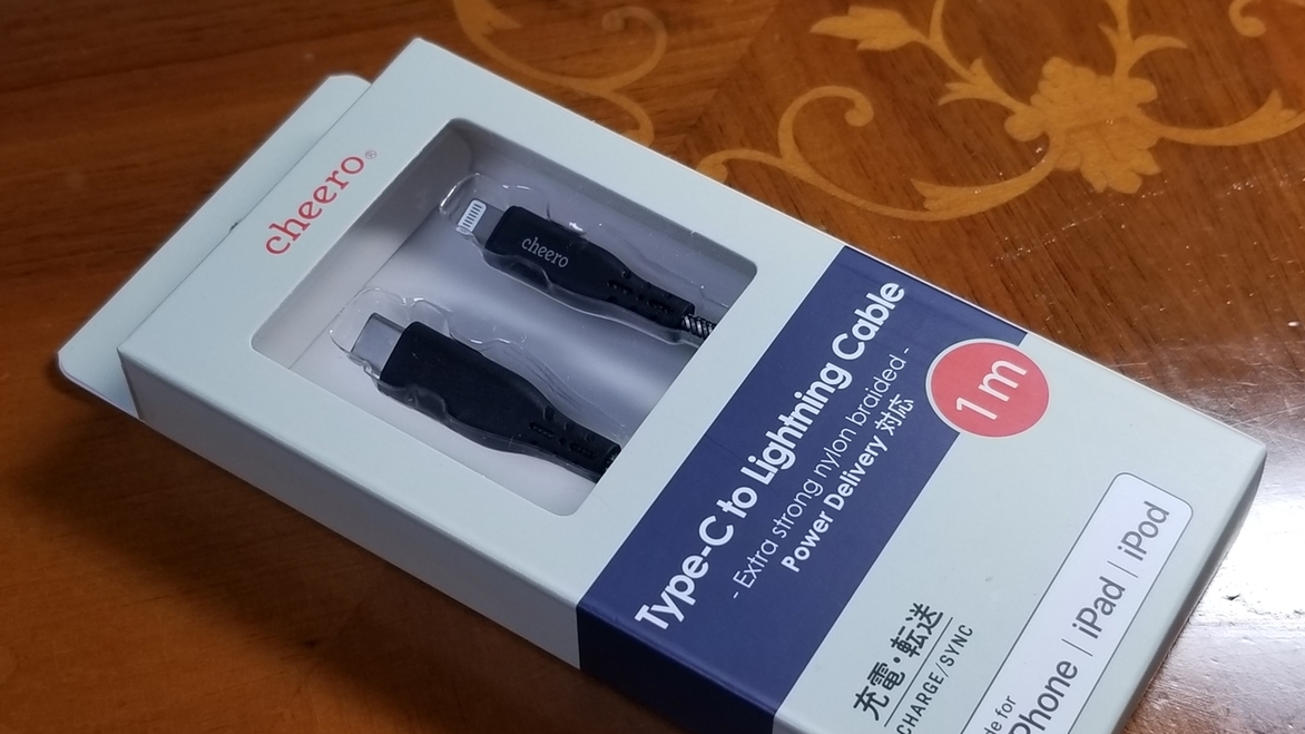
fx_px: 1003
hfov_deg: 66.1
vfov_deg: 39.9
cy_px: 450
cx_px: 656
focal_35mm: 29
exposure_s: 1/100
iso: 80
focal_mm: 4.3
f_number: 1.7
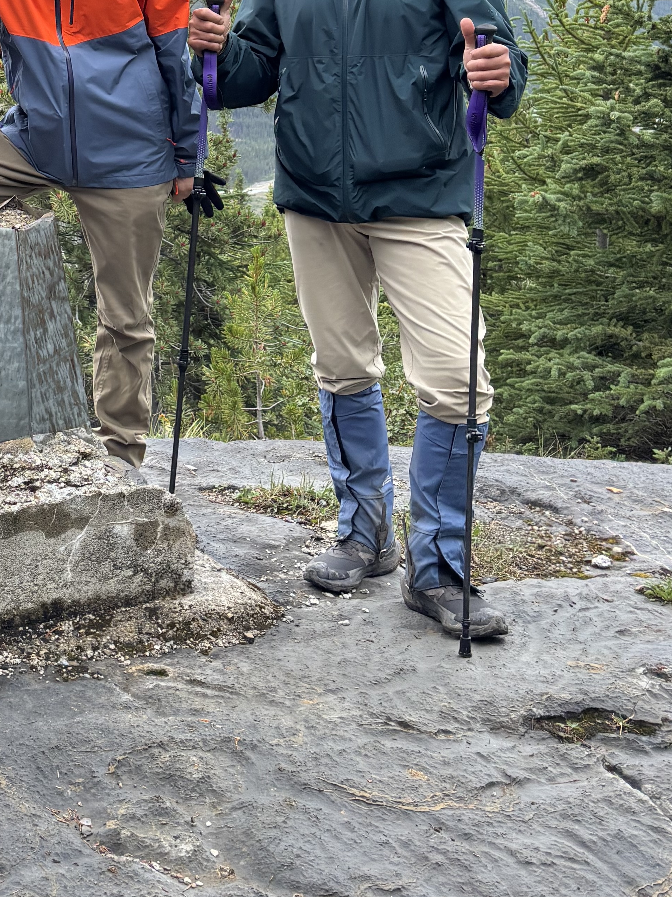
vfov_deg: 31.2
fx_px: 1502
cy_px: 36
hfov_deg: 24.2
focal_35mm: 58
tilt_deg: -5.6
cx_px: 15
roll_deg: -1.0
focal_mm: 5.96
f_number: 1.6
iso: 50
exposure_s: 1/1016
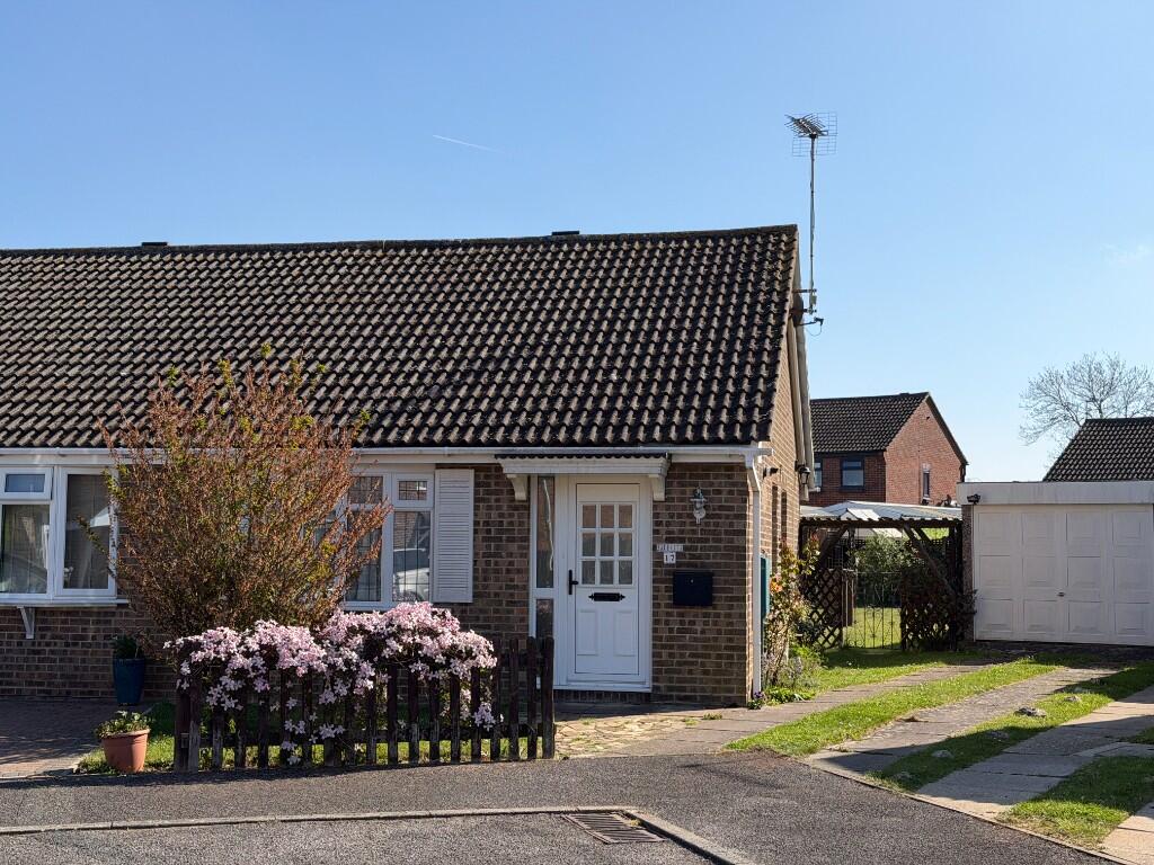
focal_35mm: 48
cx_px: 577
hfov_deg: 39.7
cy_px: 432
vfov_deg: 30.3
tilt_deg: +4.0
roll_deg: -0.7
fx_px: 1600
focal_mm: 6.76
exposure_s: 1/4587
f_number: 1.78
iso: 80
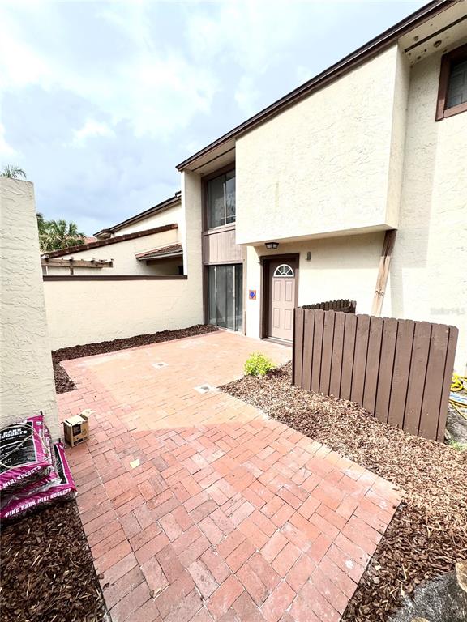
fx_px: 252
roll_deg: +0.9
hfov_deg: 85.7
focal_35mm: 14
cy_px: 311
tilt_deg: -7.8
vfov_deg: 102.1
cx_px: 234
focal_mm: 2.22
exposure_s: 1/1672
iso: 50
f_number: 2.2
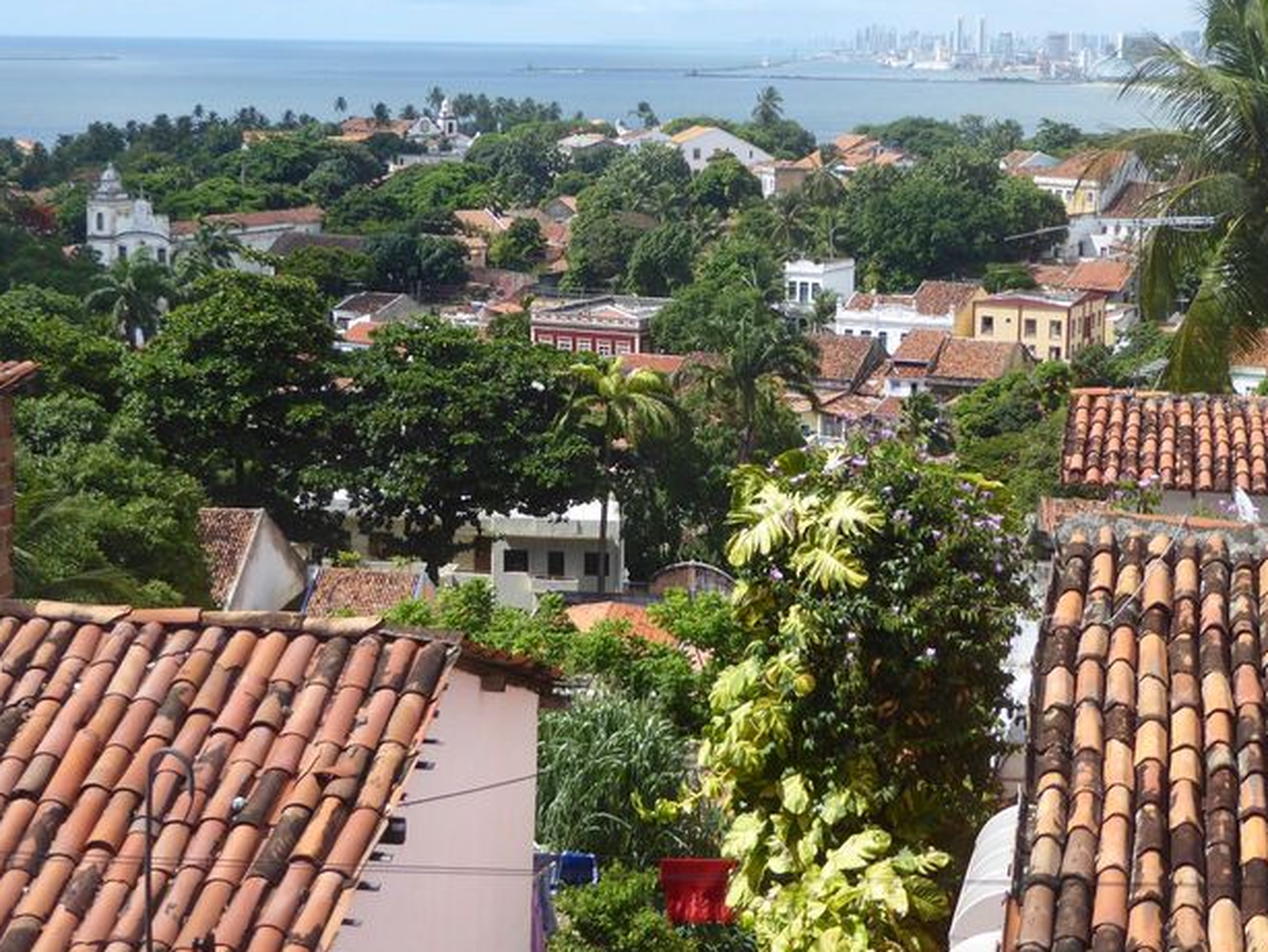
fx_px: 2528
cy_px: 370
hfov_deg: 28.1
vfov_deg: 21.3
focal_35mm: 69
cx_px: 605
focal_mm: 9
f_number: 4.1
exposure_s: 1/500
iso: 80
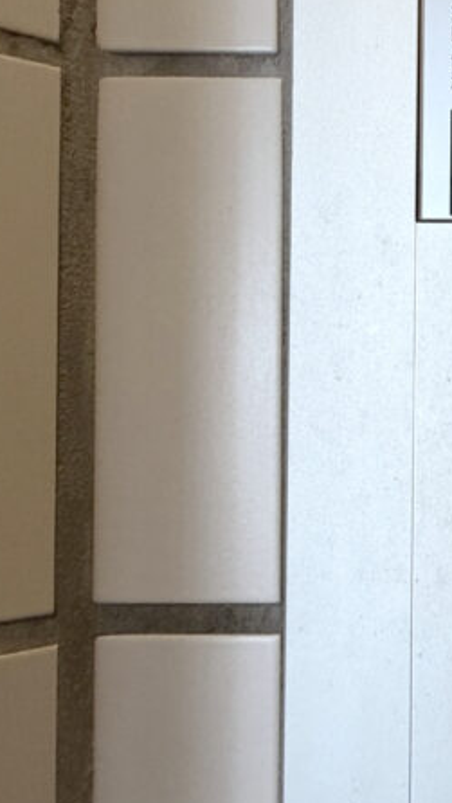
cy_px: 382
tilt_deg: +1.2
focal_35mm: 35
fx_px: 745
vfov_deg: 56.6
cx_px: 722
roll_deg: +0.6
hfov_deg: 24.2
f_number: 2.2
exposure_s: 1/61
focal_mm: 2.22
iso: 320
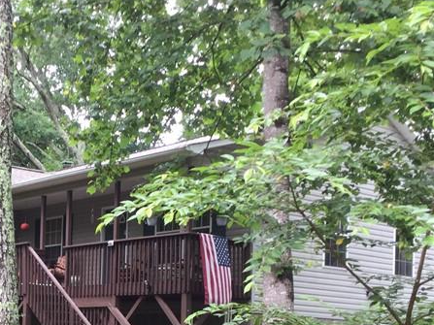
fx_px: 890
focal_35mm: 71
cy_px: 302
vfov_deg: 20.2
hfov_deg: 26.5
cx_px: 48
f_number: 2.4
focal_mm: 3.3
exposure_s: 1/60
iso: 25
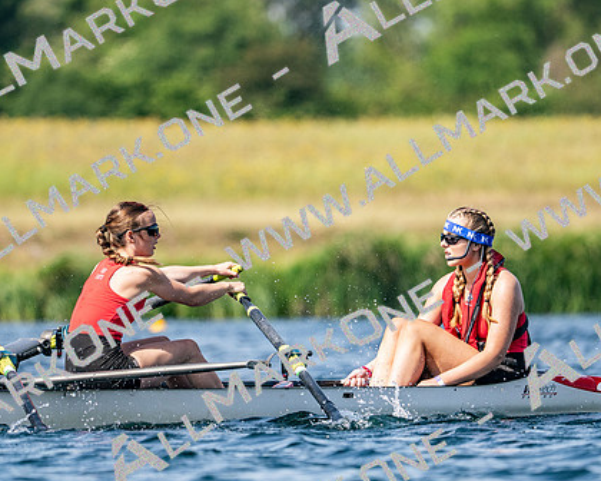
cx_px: 401
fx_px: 13821
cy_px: 275
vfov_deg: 2.0
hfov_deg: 2.5
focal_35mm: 777
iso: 200
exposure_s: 1/2500
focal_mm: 400
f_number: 4.5
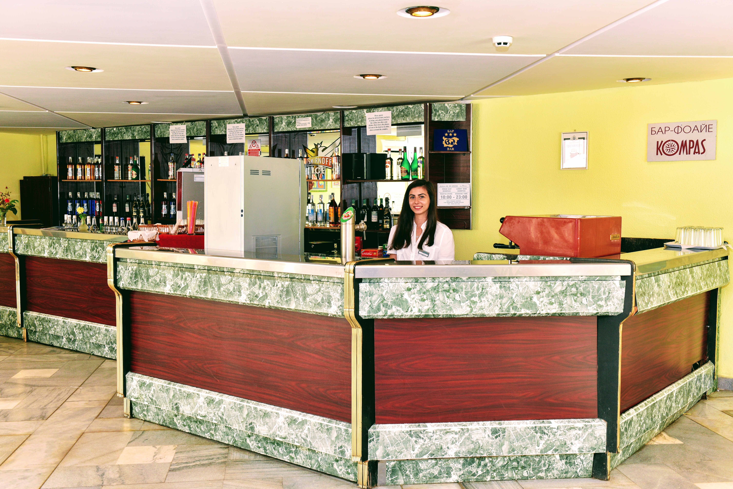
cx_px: 366
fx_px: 774
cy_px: 244
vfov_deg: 35.1
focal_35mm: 38
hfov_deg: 50.7
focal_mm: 38
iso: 400
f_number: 5.6
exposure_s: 1/30
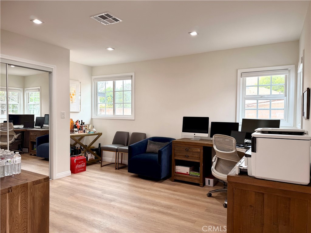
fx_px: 216
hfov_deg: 71.6
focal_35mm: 24
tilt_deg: -1.5
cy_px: 116
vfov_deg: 56.8
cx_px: 156
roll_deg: -0.5
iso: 80
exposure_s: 1/121
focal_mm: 6.76
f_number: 1.78
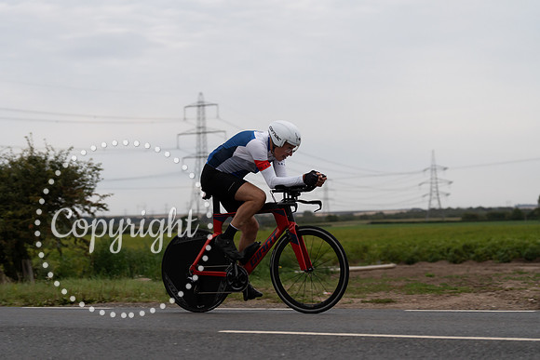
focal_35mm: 70
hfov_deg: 28.8
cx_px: 270
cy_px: 180
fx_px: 1050
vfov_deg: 19.5
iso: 1600
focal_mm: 70
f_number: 3.2
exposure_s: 1/800
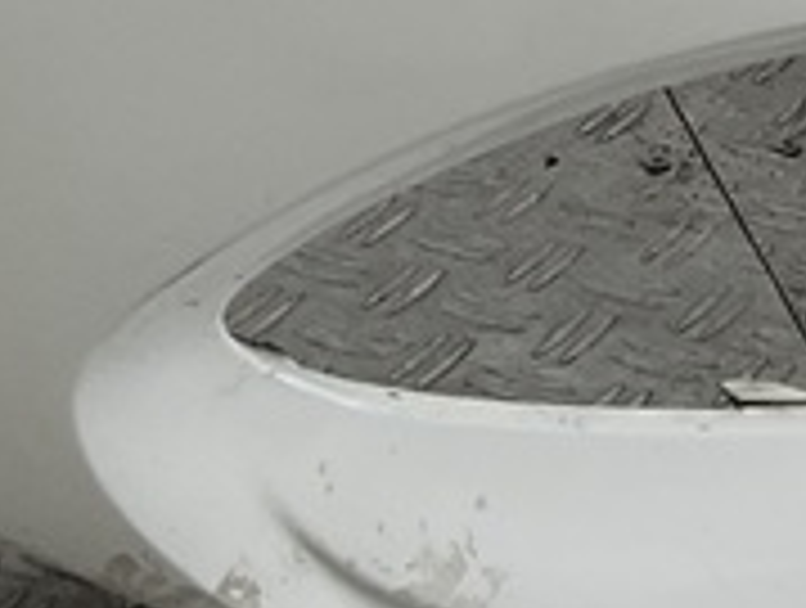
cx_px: 1063
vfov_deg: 8.8
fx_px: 3803
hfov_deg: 11.8
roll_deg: -0.7
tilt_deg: -20.3
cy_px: -473
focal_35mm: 163
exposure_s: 1/211
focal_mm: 3
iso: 16
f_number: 1.8
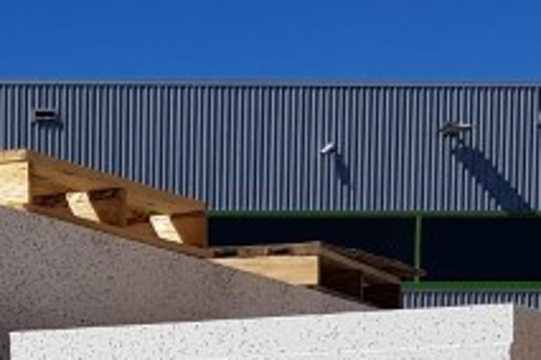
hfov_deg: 13.2
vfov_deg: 8.6
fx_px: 2284
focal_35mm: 152
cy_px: 672
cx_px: -109
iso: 40
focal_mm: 4.2
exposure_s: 1/5648
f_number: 1.7
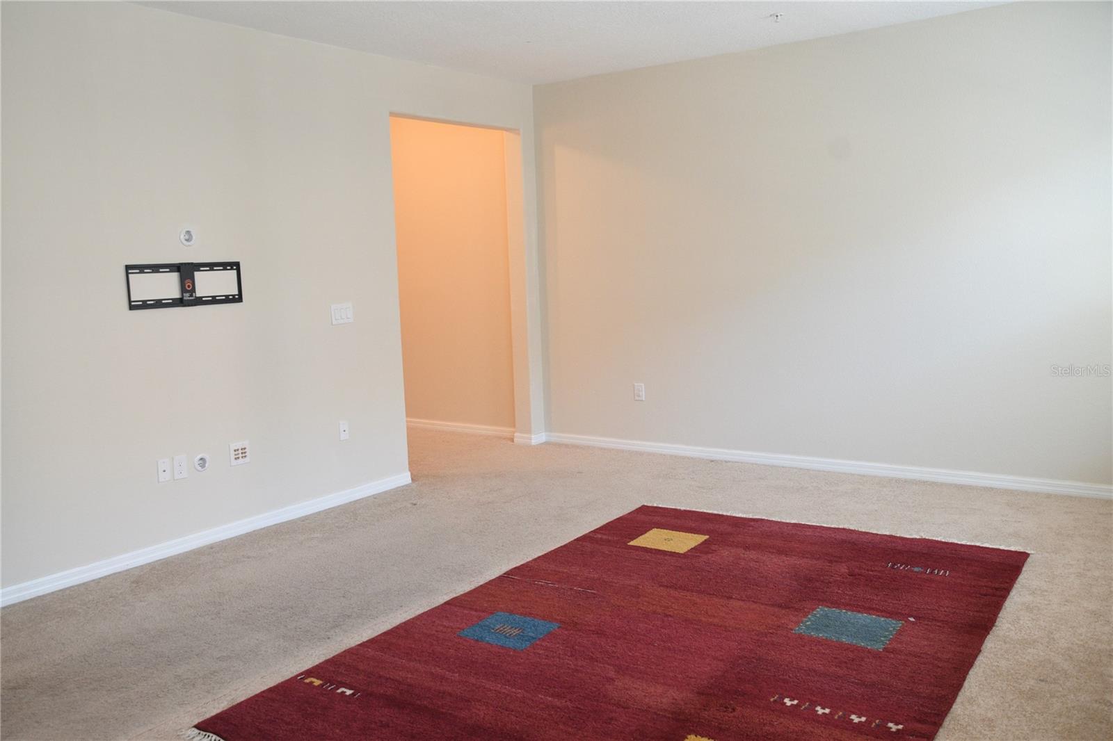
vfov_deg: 43.6
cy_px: 370
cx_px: 556
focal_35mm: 30
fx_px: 927
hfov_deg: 61.9
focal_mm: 20
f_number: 5
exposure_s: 1/40
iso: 1000
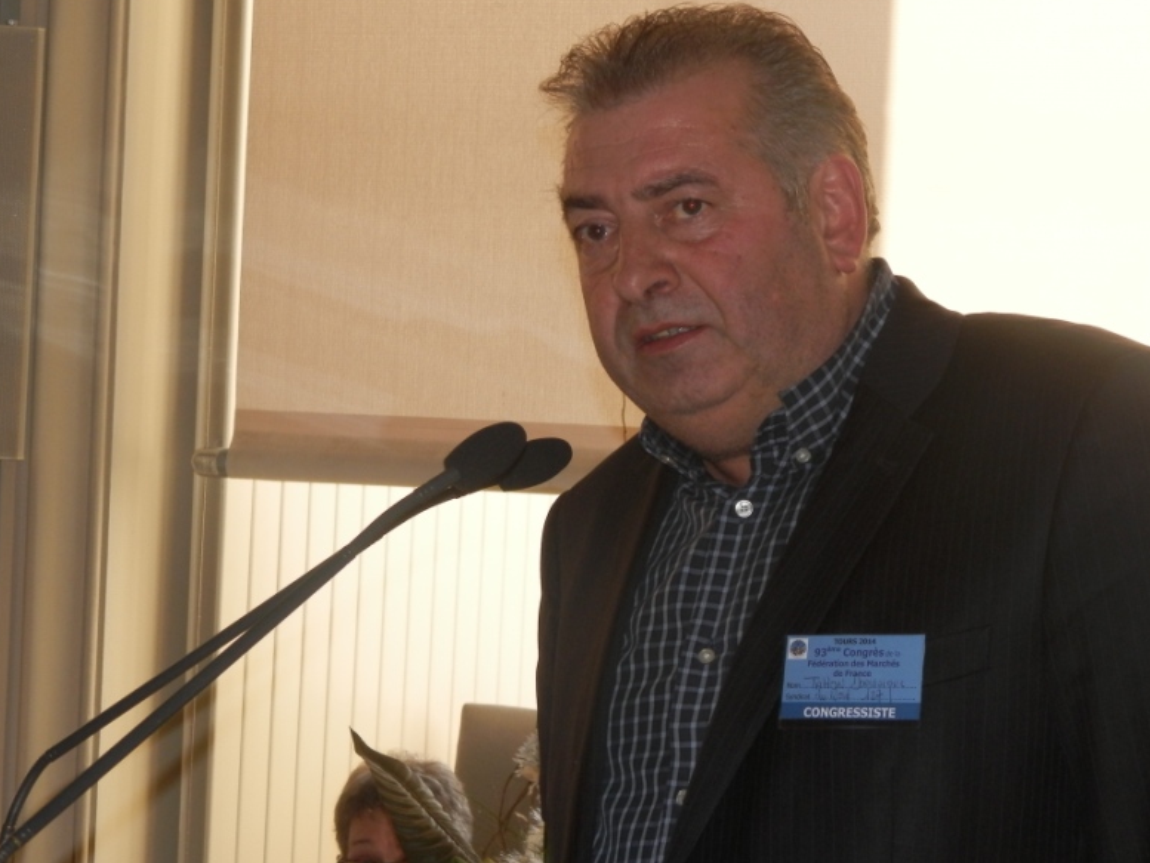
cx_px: 548
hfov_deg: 18.2
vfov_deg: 13.7
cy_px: 523
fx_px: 3588
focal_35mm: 108
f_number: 4.2
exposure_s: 1/50
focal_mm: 14.6
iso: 125
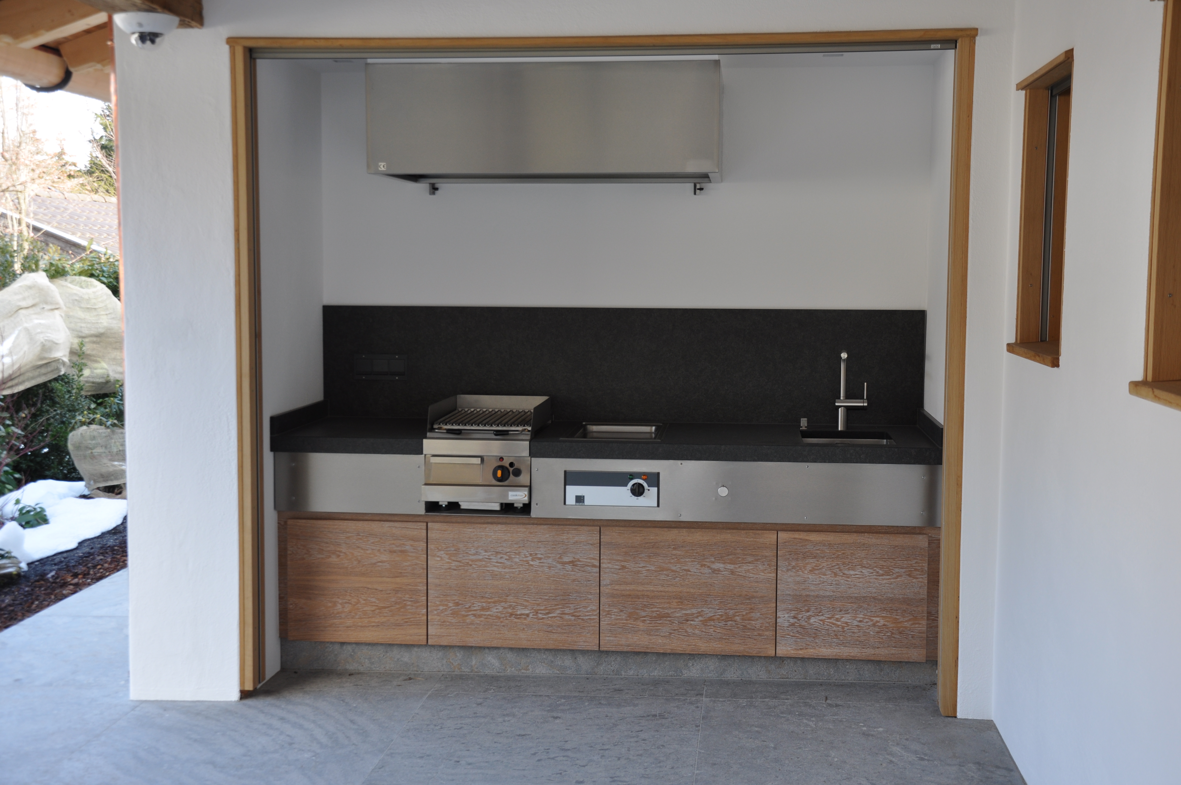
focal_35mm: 45
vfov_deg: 29.8
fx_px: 1474
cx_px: 590
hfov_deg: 43.7
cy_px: 392
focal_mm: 30
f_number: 6.3
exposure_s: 1/40
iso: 200
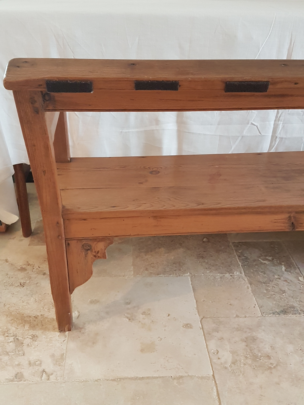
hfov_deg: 53.1
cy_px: 202
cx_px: 152
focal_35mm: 26
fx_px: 304
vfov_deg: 67.3
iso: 250
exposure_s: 1/20
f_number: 1.7
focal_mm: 4.2
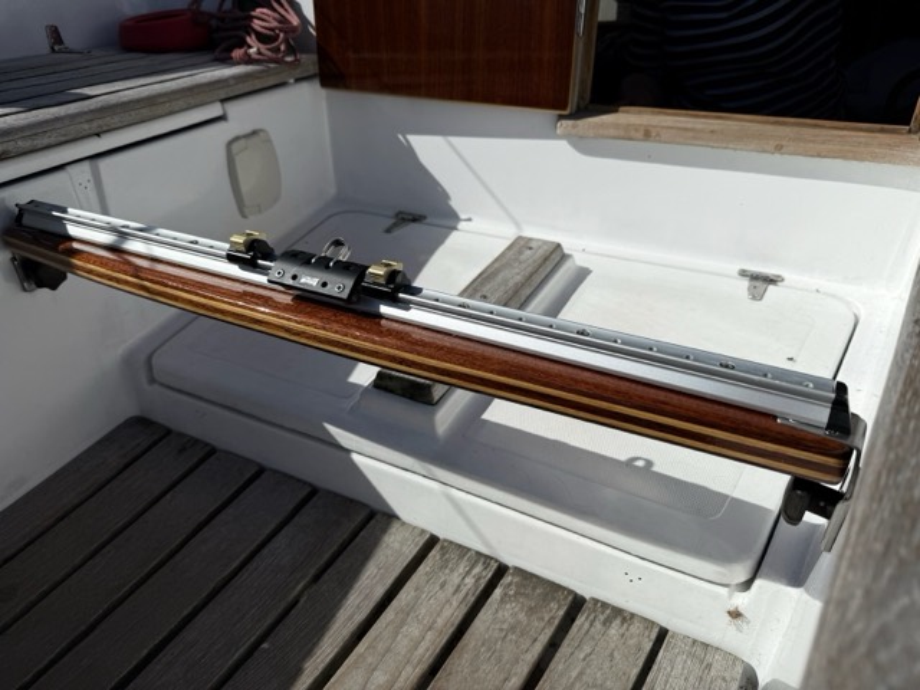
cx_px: 460
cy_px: 345
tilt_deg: -28.9
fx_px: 638
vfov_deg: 56.8
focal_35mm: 24
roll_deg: +1.1
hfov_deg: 71.6
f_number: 1.78
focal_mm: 6.76
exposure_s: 1/14286
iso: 80
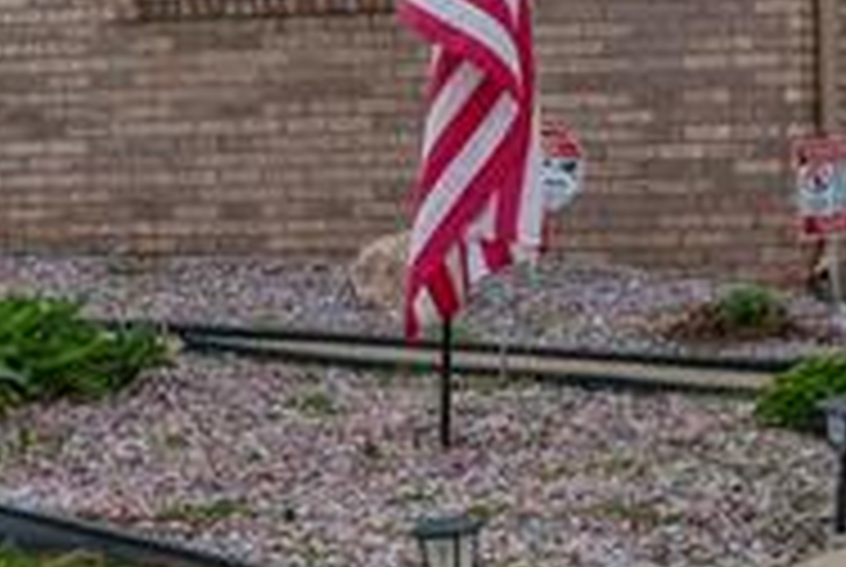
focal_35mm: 163
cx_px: 540
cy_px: 180
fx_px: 3836
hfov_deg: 12.6
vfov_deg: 8.4
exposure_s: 1/320
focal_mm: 30
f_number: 8
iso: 100
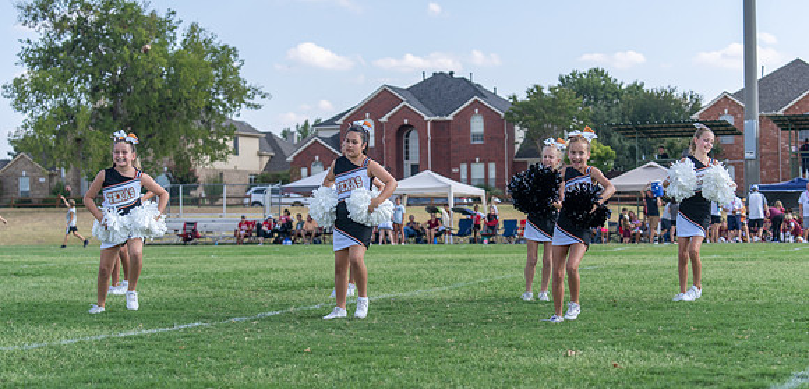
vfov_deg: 13.7
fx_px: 1621
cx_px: 417
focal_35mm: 78
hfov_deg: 28.0
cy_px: 189
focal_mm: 70
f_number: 3.5
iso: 125
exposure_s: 1/1000
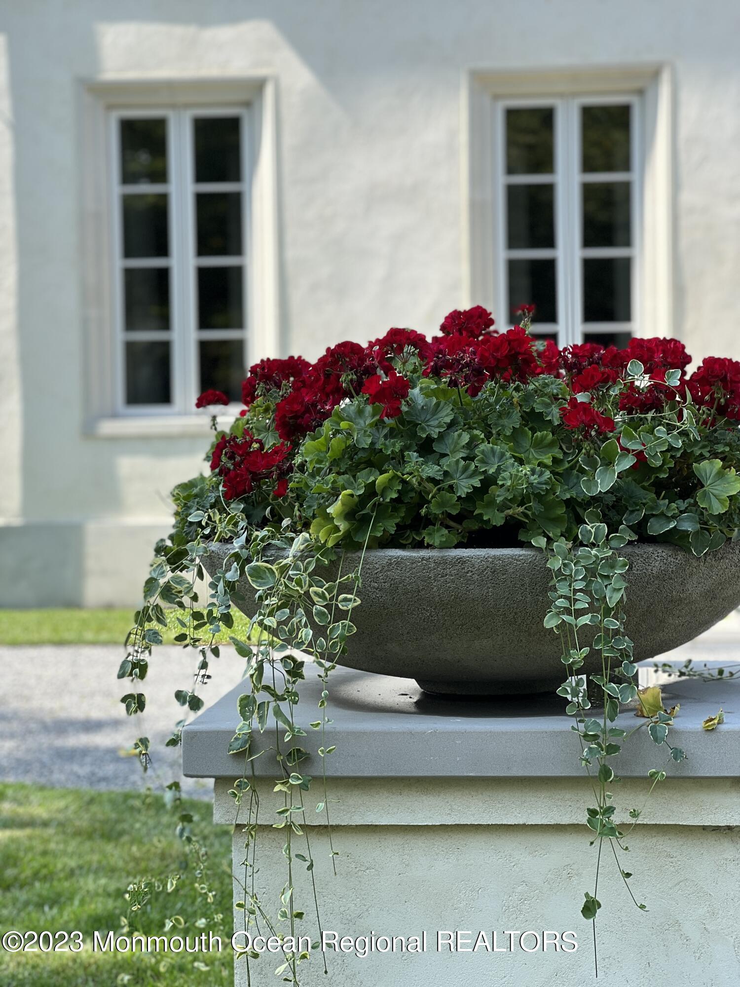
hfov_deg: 19.1
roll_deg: +1.6
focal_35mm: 77
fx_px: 2195
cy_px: 494
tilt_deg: -0.6
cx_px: 370
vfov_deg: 25.3
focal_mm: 9
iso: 25
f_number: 2.8
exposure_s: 1/201
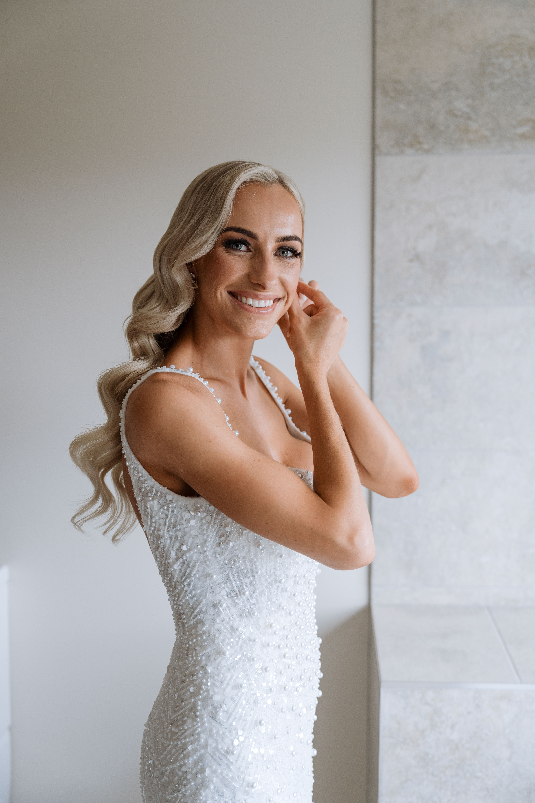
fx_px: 892
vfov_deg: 48.5
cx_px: 268
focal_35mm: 40
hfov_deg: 33.4
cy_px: 402
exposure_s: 1/160
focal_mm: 40
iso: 500
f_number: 2.8
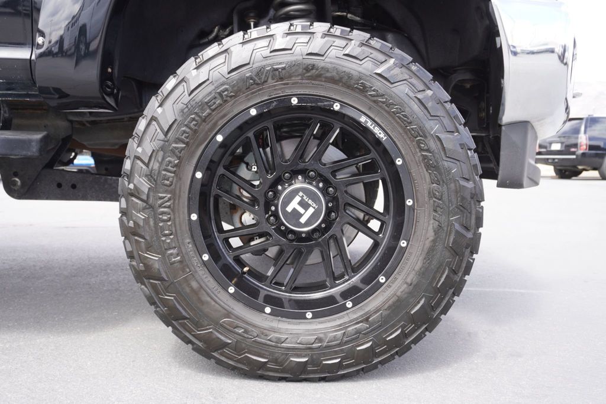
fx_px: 531
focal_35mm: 32
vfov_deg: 41.8
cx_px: 303
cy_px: 202
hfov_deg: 59.5
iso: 100
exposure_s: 1/80
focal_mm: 21
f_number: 4.5
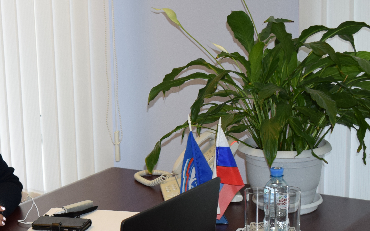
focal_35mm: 94
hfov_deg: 20.9
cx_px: -47
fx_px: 950
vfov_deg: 13.8
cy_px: 200
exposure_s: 1/100
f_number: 5
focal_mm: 27
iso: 800
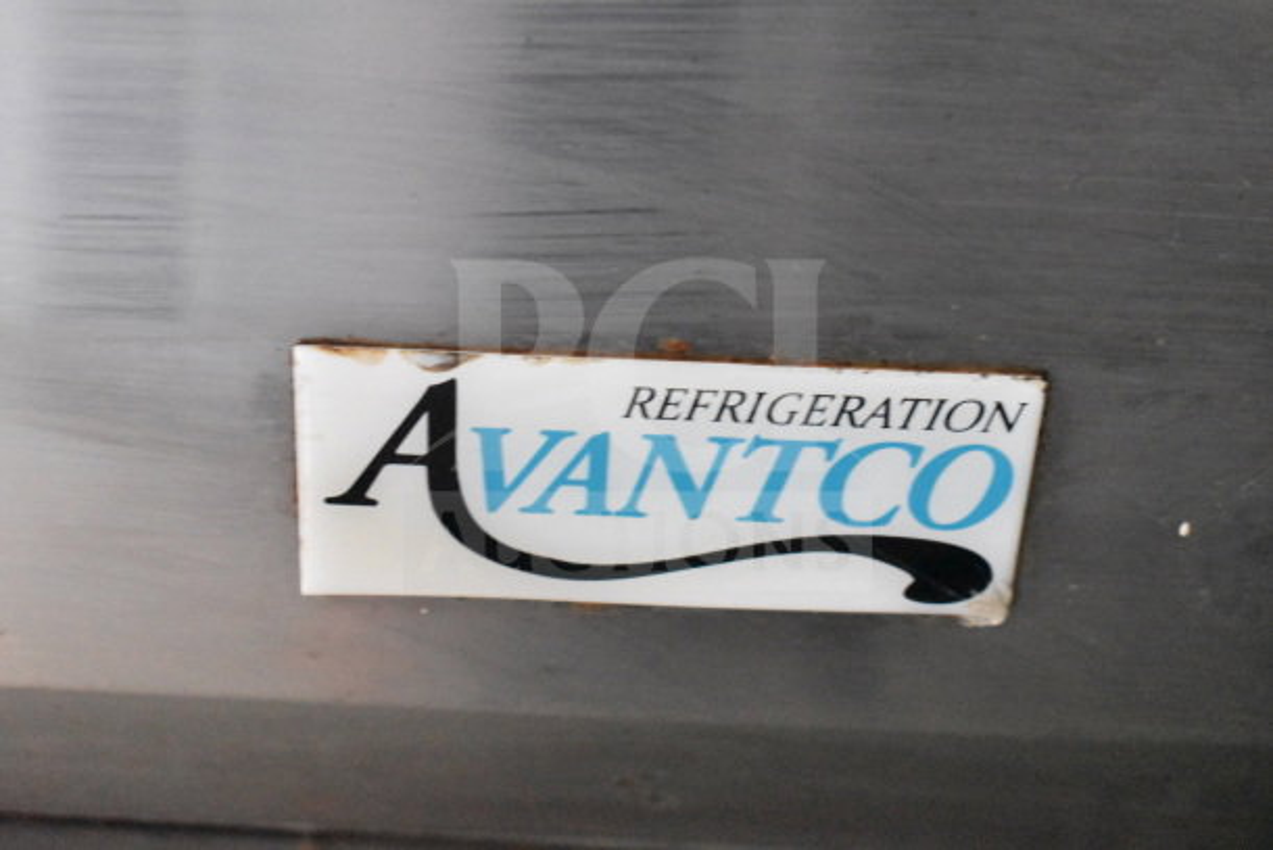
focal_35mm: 60
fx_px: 2122
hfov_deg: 33.4
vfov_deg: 22.6
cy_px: 425
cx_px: 636
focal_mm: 40
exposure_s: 1/60
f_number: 5
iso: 14400
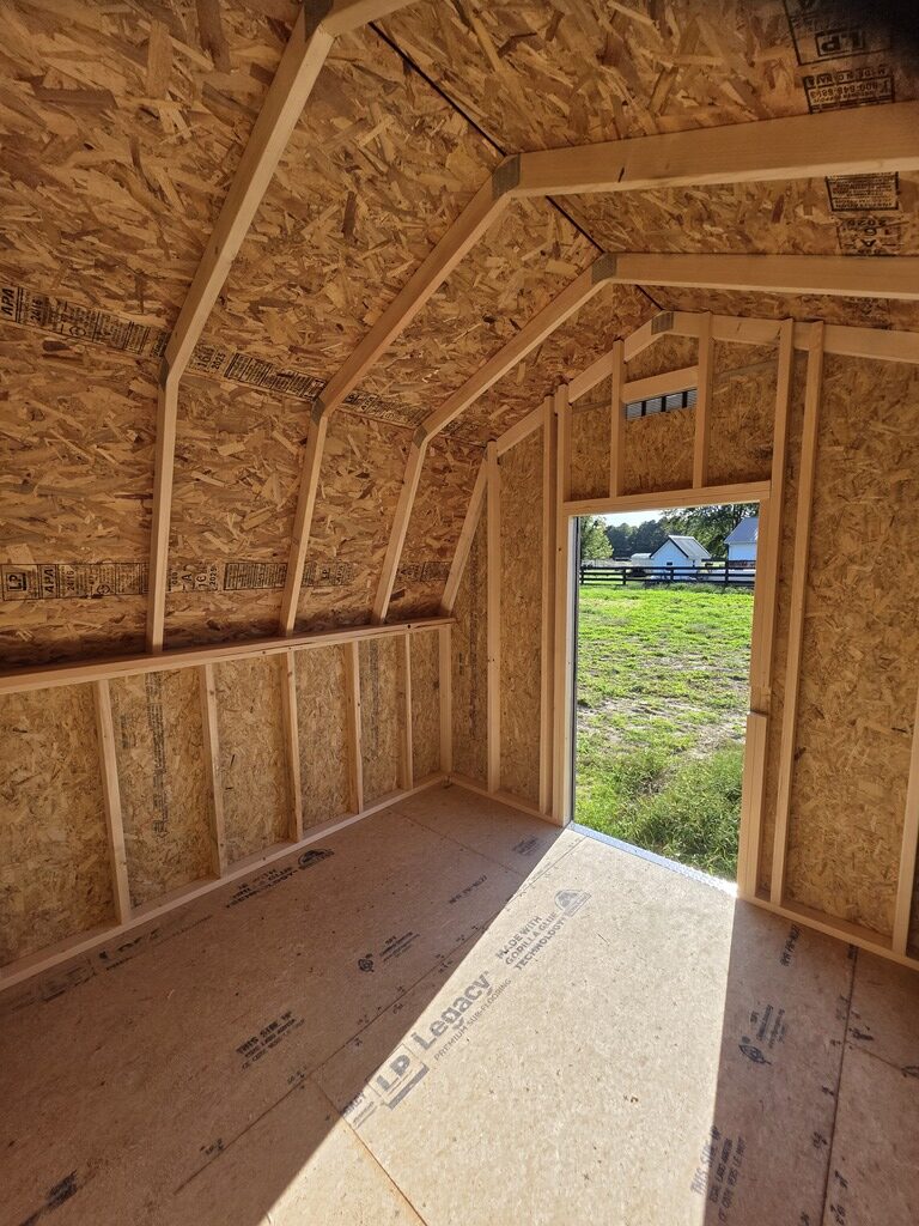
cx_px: 460
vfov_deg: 106.2
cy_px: 613
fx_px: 460
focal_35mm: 13
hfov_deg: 89.9
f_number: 1.9
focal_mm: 2.2
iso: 40
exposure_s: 1/1139
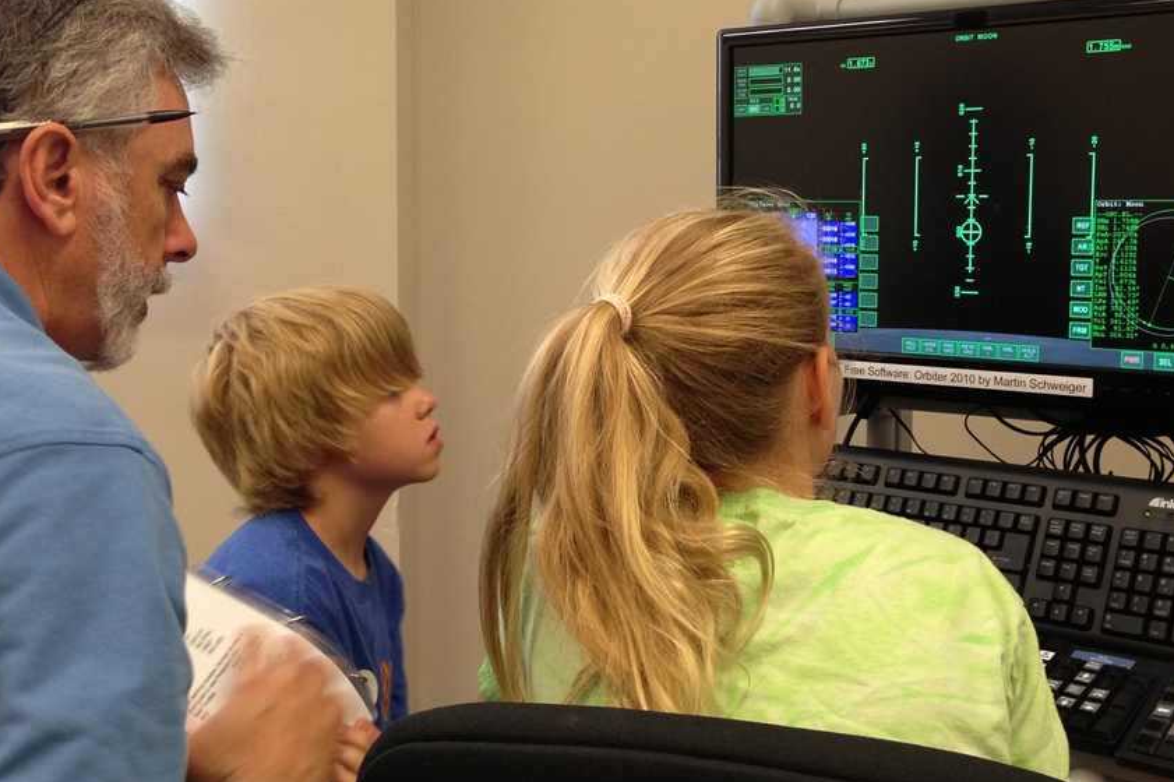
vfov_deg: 27.5
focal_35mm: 49
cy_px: 355
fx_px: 1597
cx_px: 623
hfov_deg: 40.3
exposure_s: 1/20
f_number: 2.4
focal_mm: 4.13
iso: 100
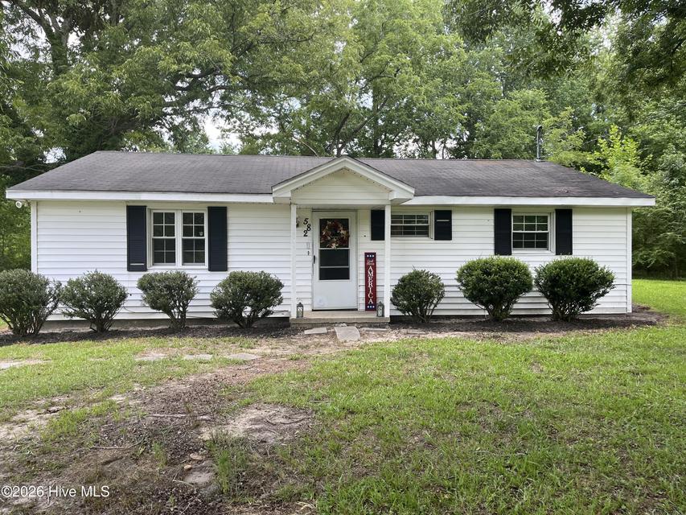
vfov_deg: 53.1
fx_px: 515
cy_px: 258
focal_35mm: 26
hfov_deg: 67.3
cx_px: 343
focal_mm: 5.1
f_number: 1.6
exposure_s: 1/413
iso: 50
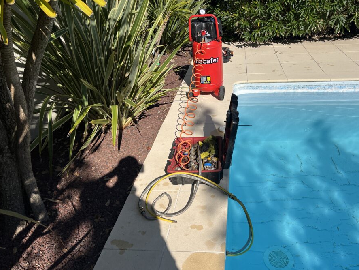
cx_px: 203
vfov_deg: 46.8
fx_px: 311
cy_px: 144
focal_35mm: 30
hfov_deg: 59.7
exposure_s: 1/5556
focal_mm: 5.1
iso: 50
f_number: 1.6
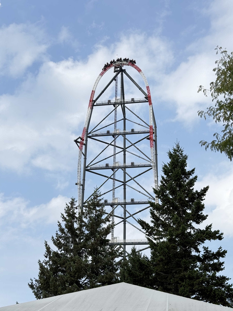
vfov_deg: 39.7
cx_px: 116
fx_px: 431
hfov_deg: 30.3
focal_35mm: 48
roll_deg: -1.4
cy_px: 156
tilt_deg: +29.1
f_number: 1.78
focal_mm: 6.76
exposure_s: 1/2976
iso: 64
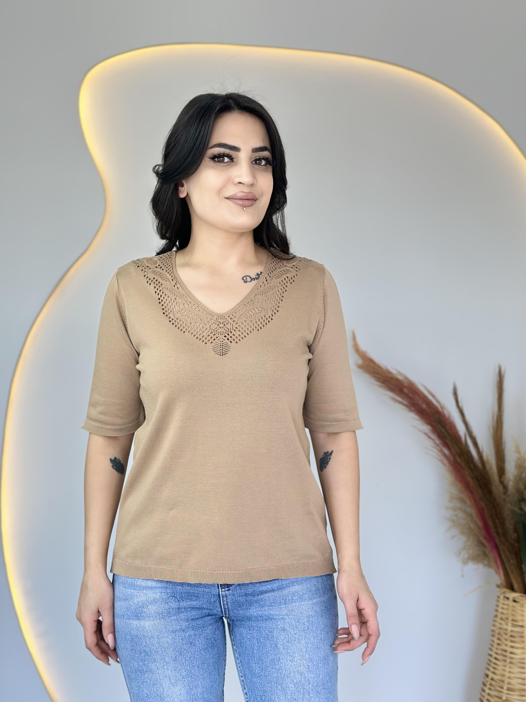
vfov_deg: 39.7
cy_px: 351
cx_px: 263
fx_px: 972
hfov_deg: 30.3
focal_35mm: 48
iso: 64
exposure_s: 1/135
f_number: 1.78
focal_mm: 6.86
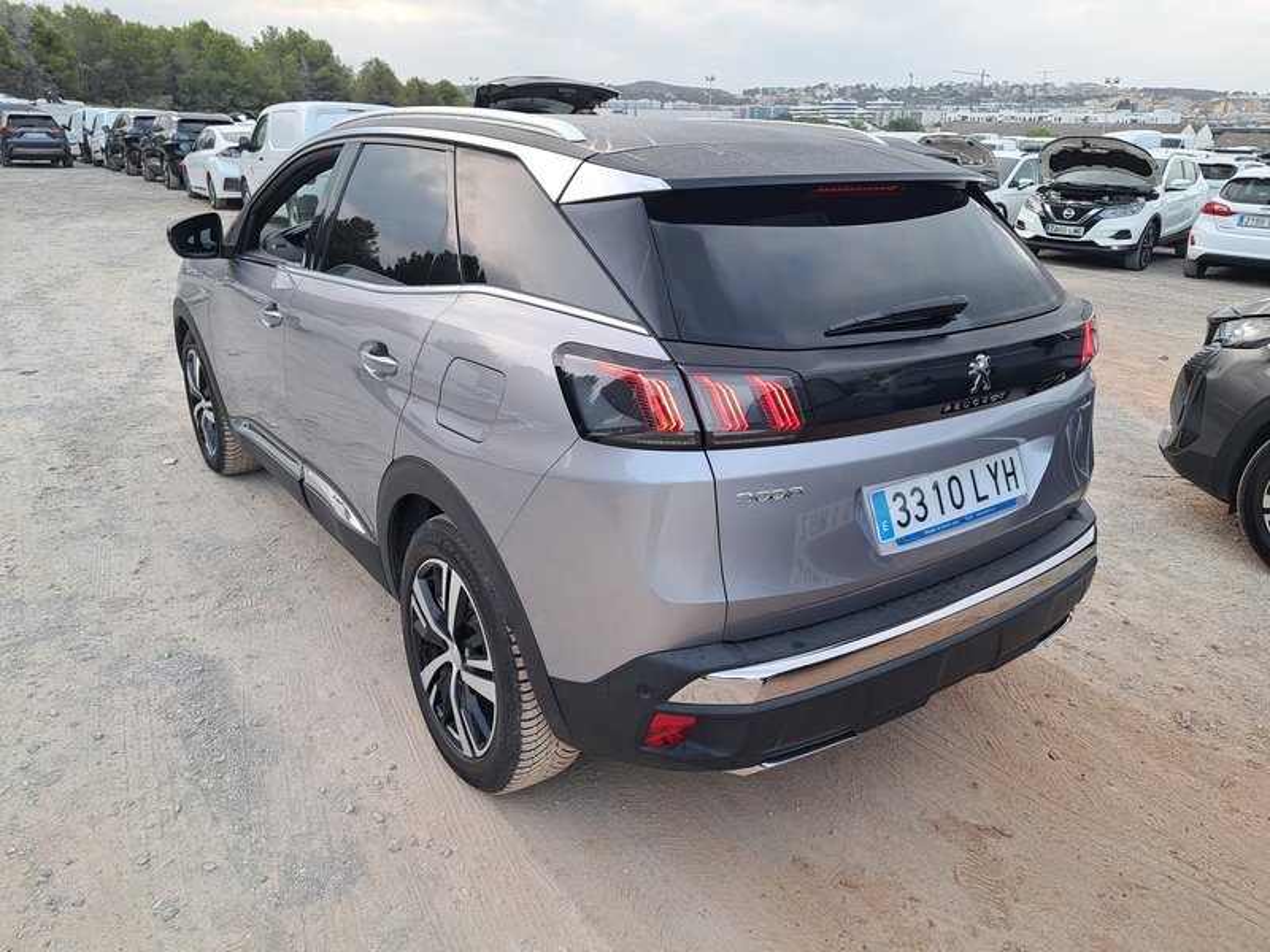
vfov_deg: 56.8
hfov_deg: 71.6
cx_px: 635
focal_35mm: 24
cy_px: 476
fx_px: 881
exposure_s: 1/50
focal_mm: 5.23
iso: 50
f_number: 1.8
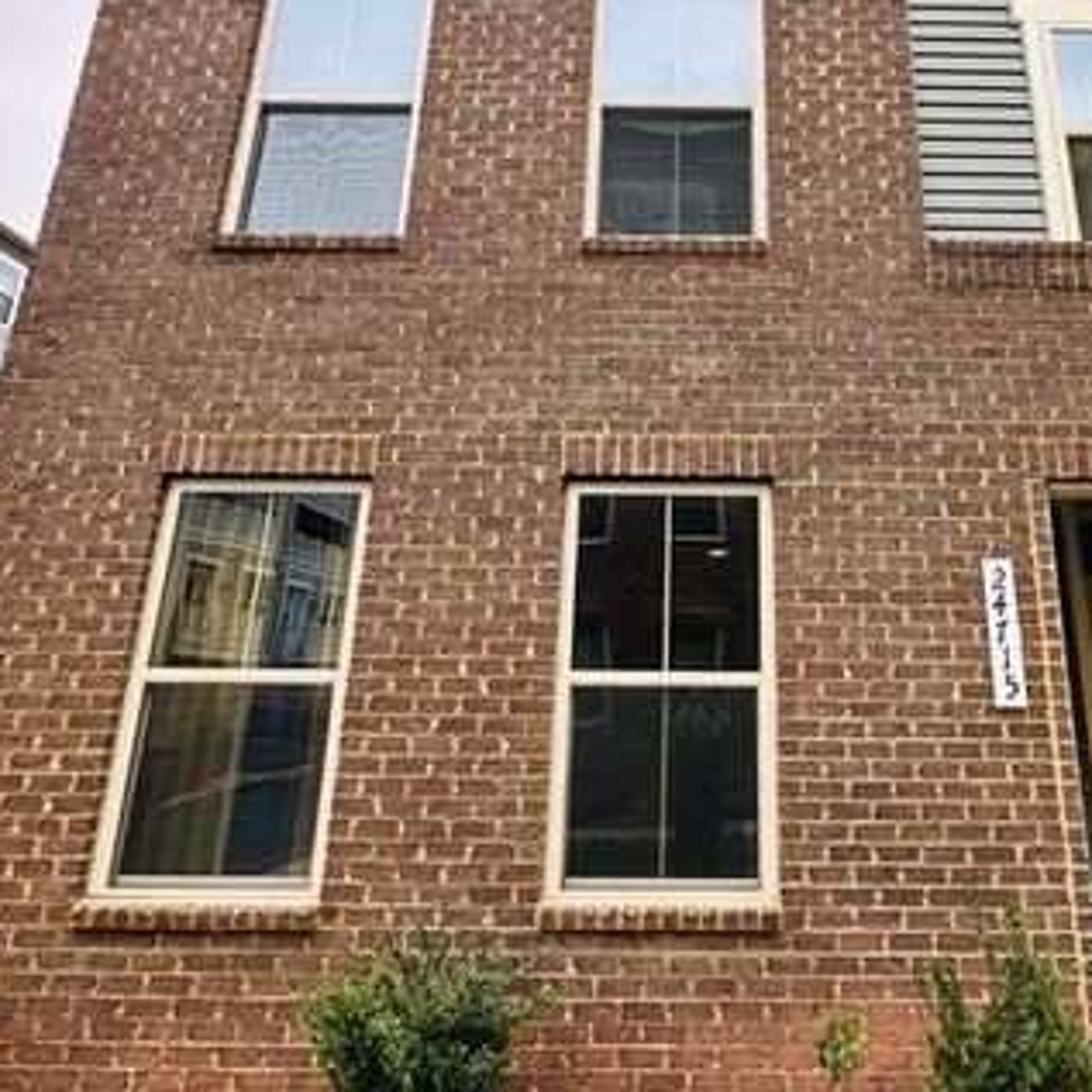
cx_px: 710
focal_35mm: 26
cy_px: 370
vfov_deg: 59.6
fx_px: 928
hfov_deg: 59.8
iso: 40
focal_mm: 2.22
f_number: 2.2
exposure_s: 1/112
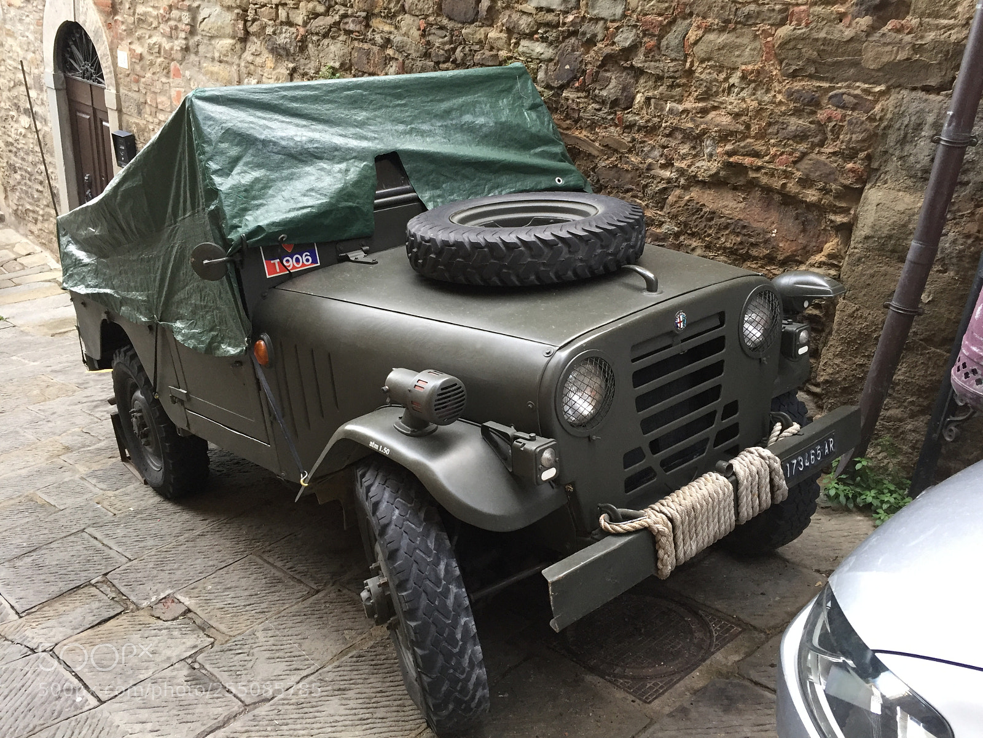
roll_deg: -7.3
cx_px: 492
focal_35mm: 29
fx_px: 824
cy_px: 369
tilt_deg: -24.1
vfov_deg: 48.2
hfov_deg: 61.7
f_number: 2.2
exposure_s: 1/33
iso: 125
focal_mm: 4.15
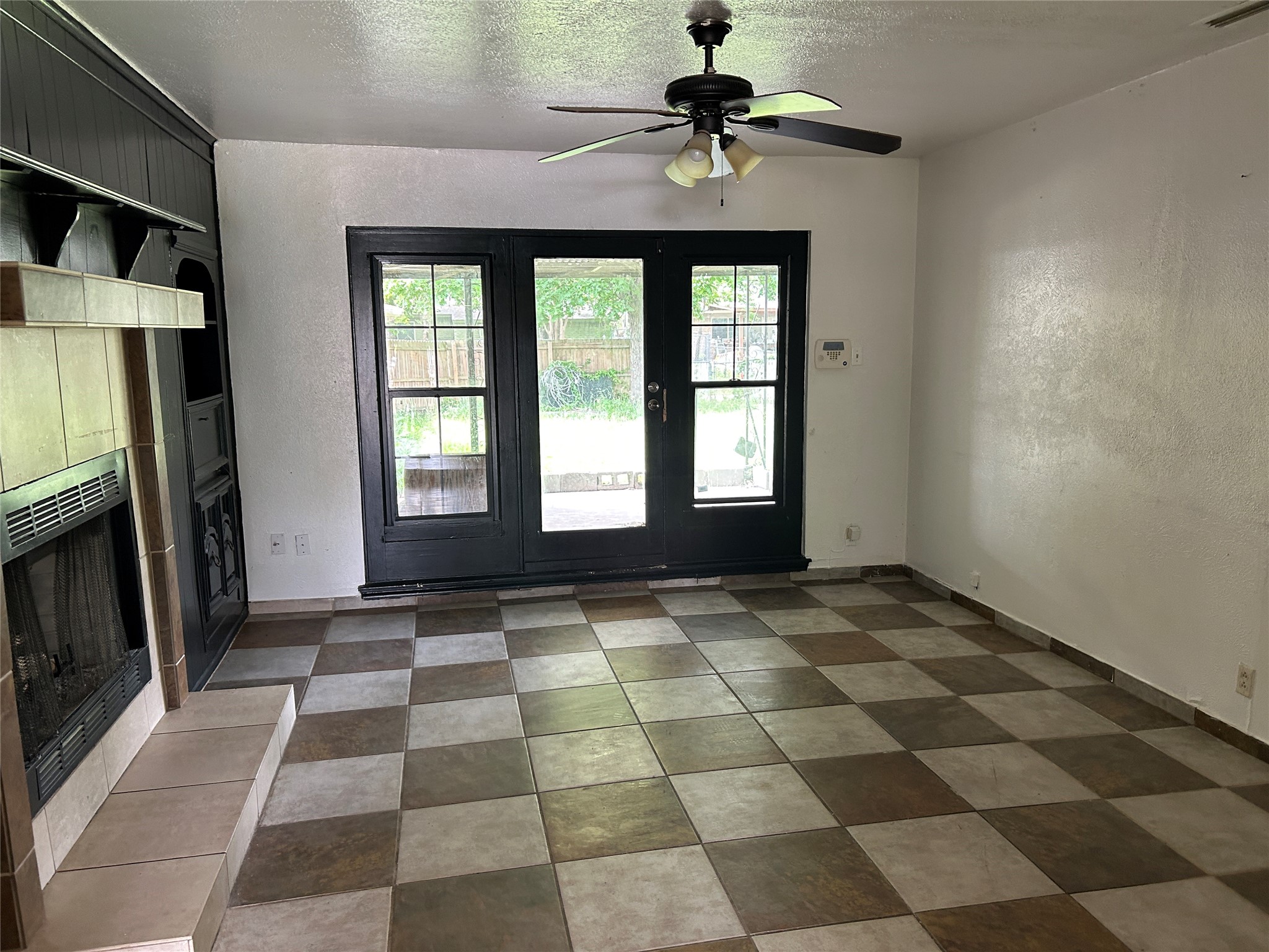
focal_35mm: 26
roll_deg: -0.6
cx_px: 634
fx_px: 953
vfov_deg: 53.1
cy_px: 476
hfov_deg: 67.3
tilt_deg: -6.4
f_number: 1.5
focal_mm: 5.7
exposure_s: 1/60
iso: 160
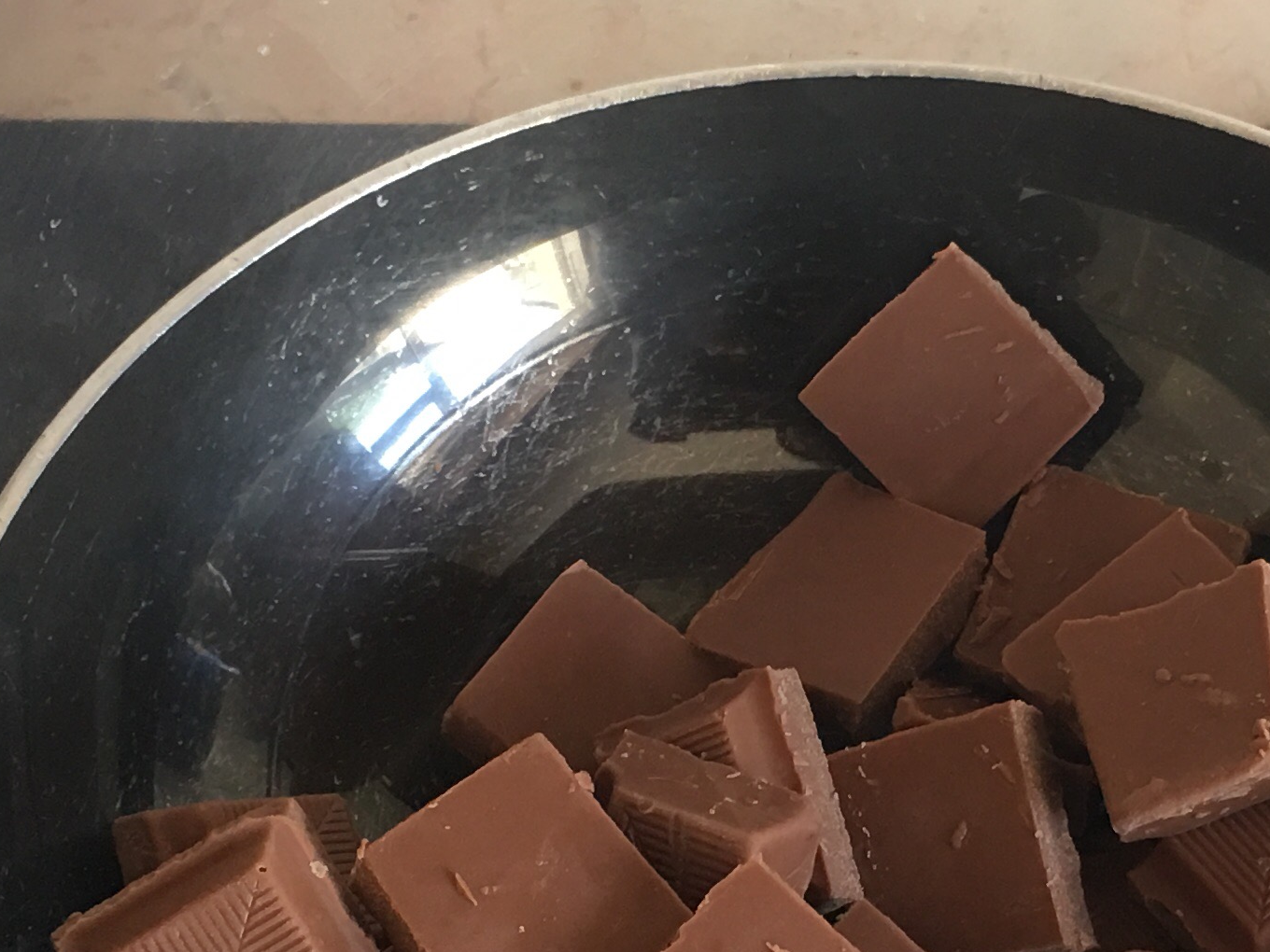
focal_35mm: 86
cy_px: 844
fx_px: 3155
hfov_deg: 22.7
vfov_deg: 16.9
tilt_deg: -56.2
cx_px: 847
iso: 64
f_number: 2.2
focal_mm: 4.15
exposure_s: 1/17
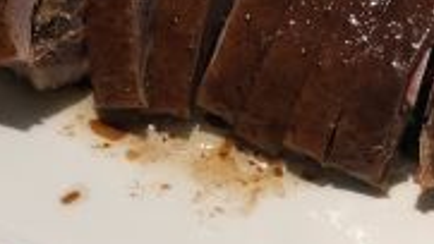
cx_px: 414
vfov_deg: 9.9
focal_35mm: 122
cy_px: 43
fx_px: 1405
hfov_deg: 17.2
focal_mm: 3.99
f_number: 1.8
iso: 32
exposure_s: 1/20
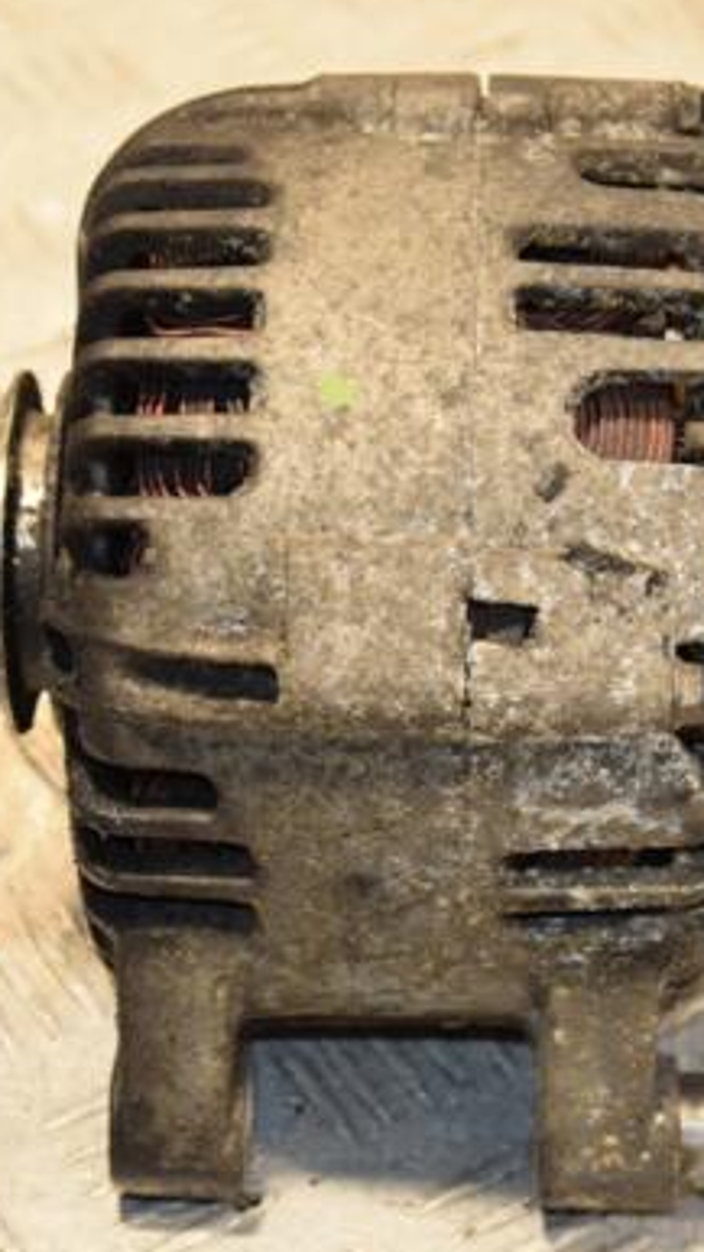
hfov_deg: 9.9
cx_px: 464
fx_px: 4050
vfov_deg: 17.6
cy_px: 626
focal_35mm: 122
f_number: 5
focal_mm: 50
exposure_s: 1/160
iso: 800
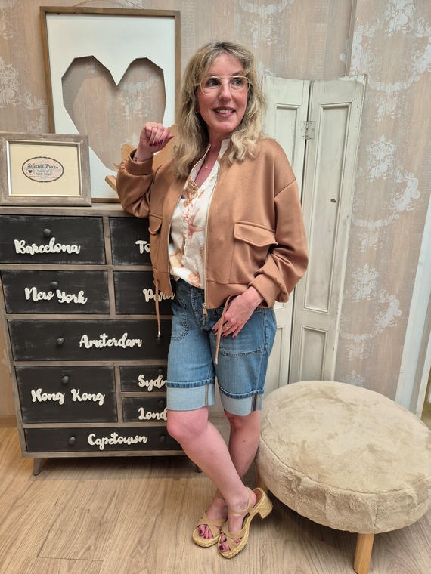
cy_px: 287
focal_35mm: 23
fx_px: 382
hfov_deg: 58.9
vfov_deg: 73.9
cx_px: 216
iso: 160
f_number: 1.8
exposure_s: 1/100
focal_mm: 5.4
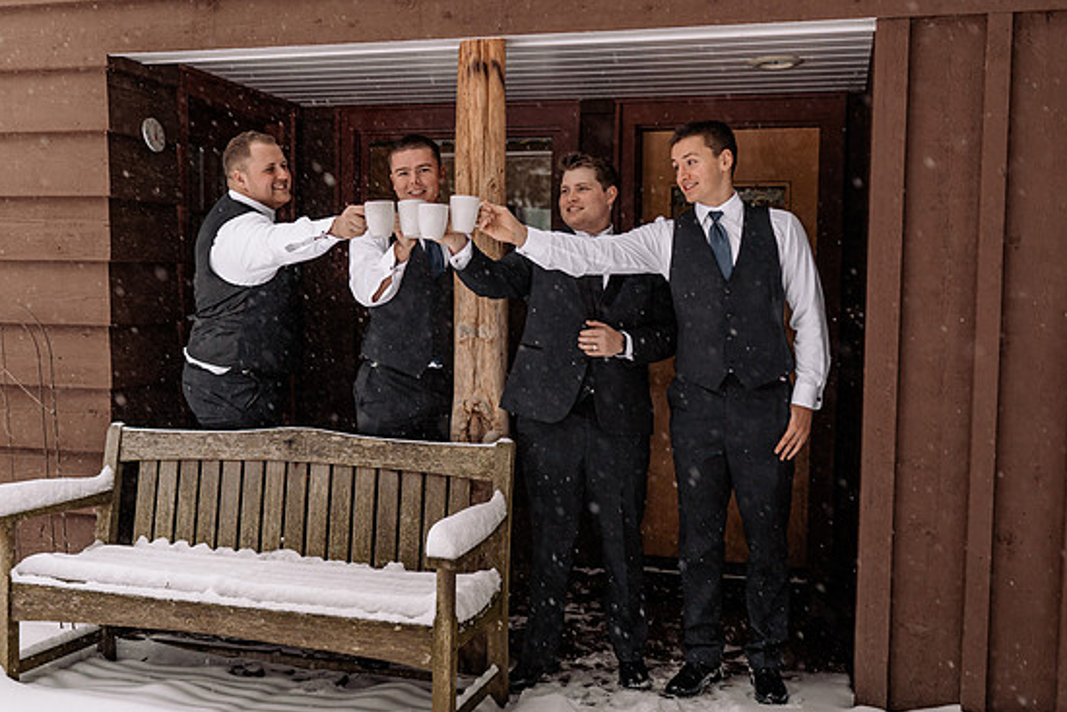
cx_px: 521
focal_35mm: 39
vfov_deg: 34.2
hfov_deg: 49.5
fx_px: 1156
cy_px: 357
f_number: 2.2
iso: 250
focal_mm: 35
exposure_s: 1/200
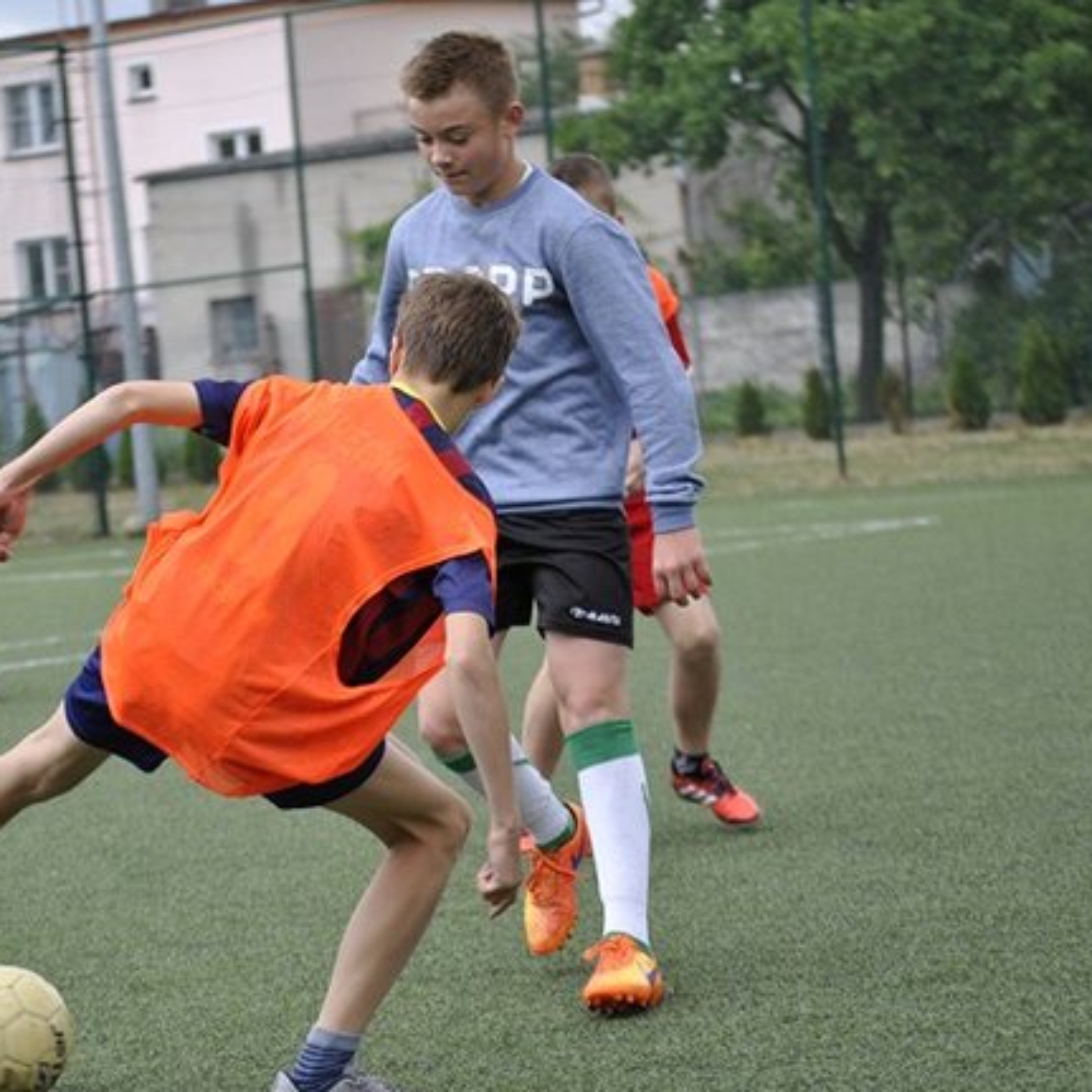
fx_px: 4675
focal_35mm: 131
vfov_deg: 13.3
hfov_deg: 13.3
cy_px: 549
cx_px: 322
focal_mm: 68
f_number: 4.2
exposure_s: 1/500
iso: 360
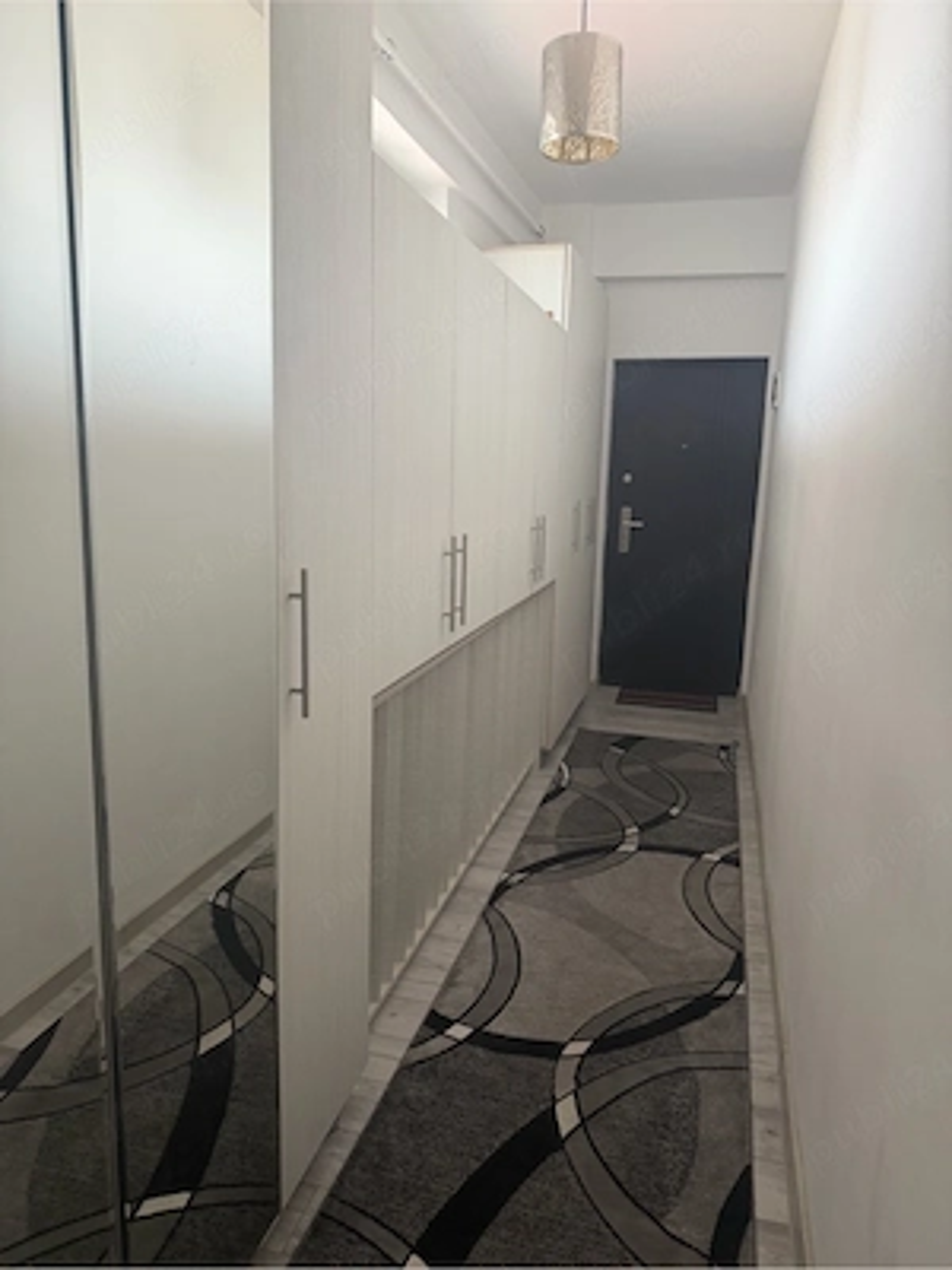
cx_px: 476
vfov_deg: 71.6
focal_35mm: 24
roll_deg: +0.7
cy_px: 635
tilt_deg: -8.0
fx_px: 880
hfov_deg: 56.8
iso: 200
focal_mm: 6.76
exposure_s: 1/121
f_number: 1.78
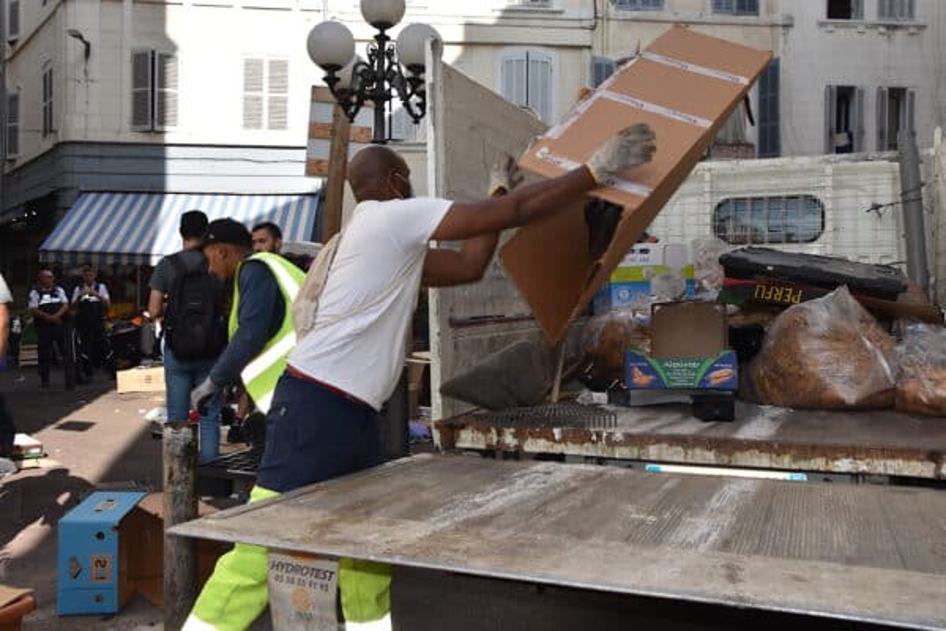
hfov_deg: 57.2
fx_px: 867
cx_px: 473
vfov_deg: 40.0
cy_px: 316
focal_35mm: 33
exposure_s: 1/200
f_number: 7.1
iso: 100
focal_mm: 22
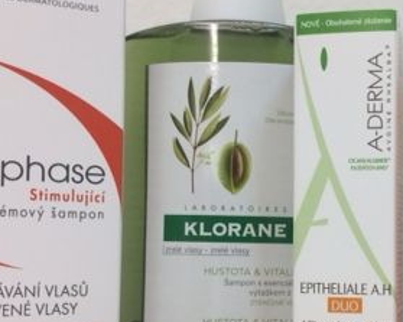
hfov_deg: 28.3
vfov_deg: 23.4
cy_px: 215
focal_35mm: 65
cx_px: 347
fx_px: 775
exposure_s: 1/33
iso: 40
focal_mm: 4.15
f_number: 2.2
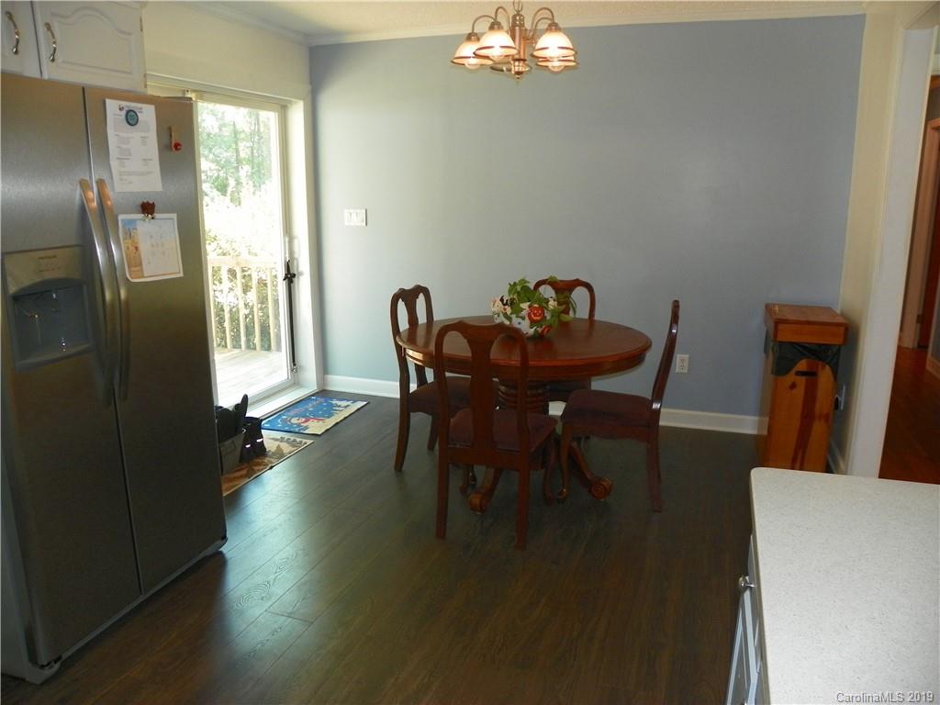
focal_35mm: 26
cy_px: 352
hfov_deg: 67.3
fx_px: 706
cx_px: 470
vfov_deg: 53.1
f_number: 2.8
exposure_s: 1/30
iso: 80
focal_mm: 4.6
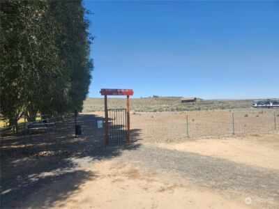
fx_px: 185
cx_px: 140
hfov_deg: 73.9
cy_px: 104
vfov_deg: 58.9
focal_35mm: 23
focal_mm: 5.4
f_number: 1.8
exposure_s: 1/1011
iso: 20
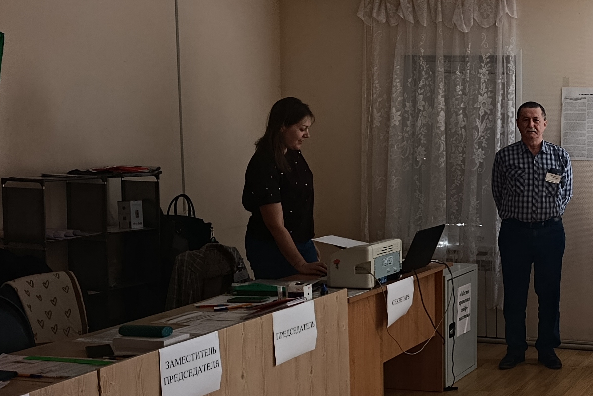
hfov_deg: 32.8
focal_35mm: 55
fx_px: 906
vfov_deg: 24.6
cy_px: 227
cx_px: 615
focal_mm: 6.11
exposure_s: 1/100
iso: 264
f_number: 1.65
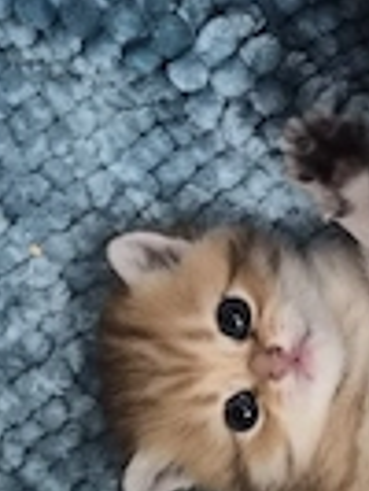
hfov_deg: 21.3
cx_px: 244
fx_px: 979
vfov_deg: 28.1
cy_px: 258
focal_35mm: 69
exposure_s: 1/50
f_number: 1.8
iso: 1600
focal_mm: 5.4
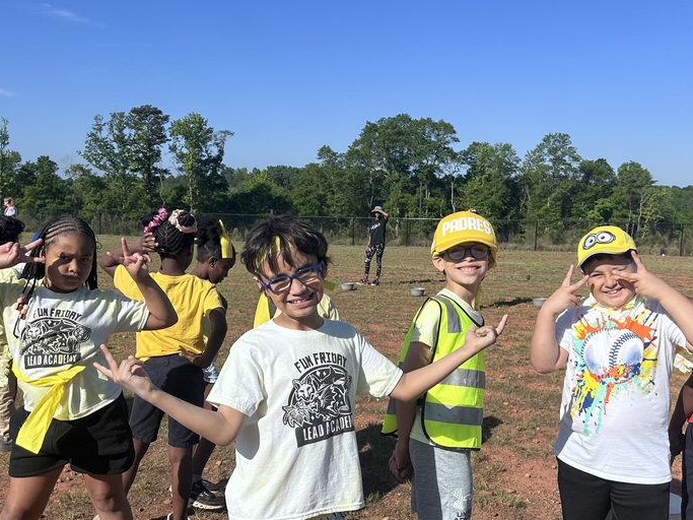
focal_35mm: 39
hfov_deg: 47.9
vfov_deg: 36.8
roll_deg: +1.2
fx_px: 781
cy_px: 294
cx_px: 347
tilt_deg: -6.4
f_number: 1.5
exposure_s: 1/5587
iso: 50
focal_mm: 5.7
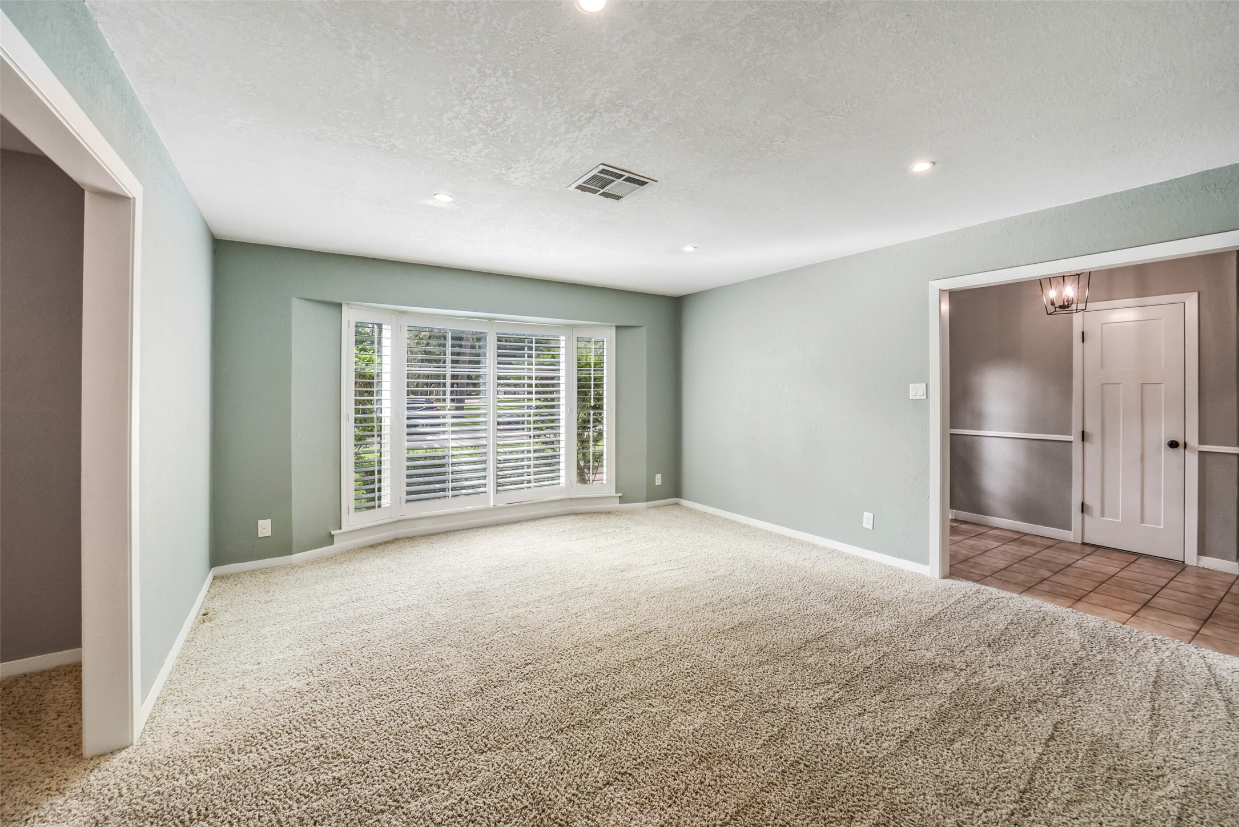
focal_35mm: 14
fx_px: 482
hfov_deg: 104.2
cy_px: 414
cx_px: 620
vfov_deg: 81.2
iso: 500
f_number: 11
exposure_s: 1/100
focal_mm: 14
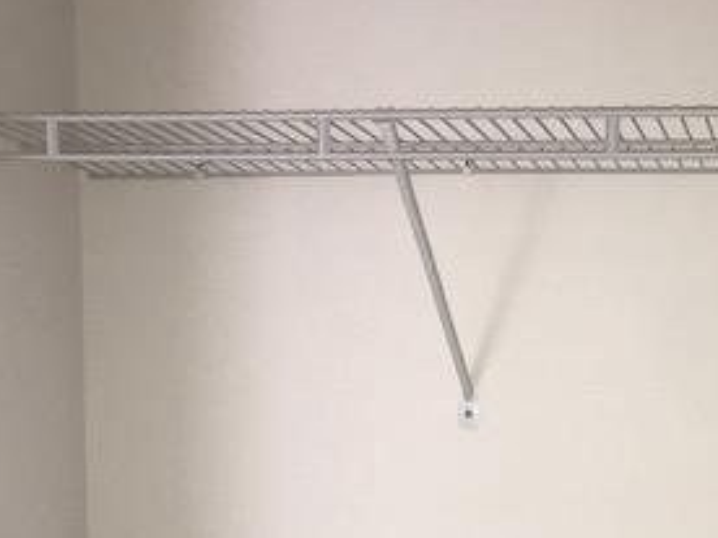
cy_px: 608
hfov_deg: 28.8
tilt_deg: -6.3
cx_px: 624
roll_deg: -1.8
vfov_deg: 21.3
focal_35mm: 65
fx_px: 1348
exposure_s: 1/30
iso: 32
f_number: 1.8
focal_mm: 3.99
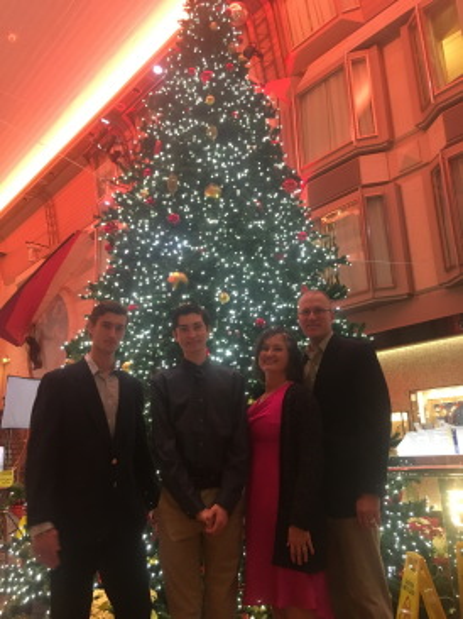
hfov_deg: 48.2
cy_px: 310
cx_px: 232
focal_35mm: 29
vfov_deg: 61.7
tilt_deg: +16.1
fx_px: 518
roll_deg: +3.5
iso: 200
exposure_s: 1/15
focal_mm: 4.15
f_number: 2.2
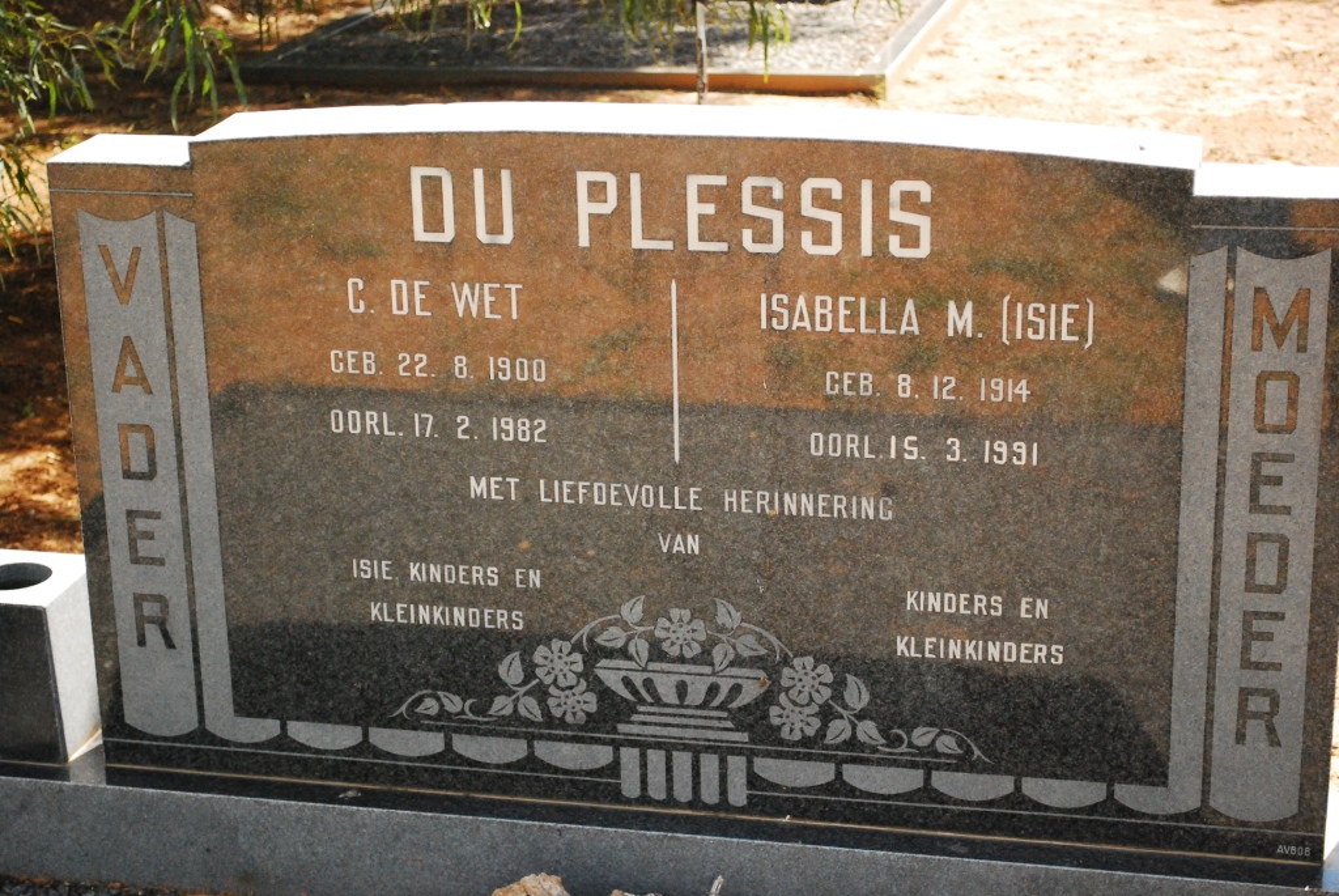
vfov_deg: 19.8
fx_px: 2569
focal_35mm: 69
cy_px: 448
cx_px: 670
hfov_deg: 29.2
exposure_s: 1/1600
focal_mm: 46
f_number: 5.3
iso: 1600
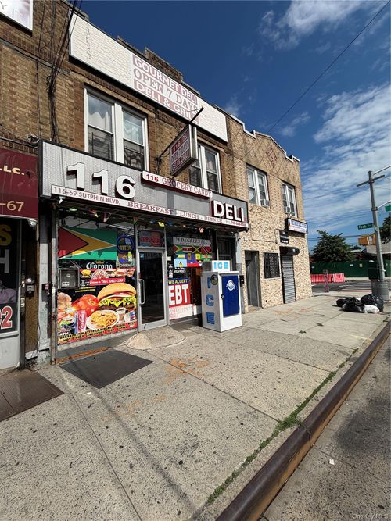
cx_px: 196
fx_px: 211
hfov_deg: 85.7
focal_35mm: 14
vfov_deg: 102.1
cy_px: 260
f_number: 2.2
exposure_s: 1/1497
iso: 20
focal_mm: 2.22
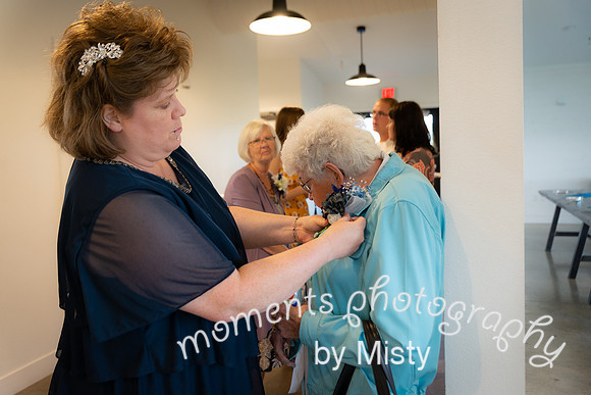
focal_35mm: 32
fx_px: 525
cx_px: 296
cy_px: 198
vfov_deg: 41.1
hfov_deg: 58.7
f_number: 3.2
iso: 640
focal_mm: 32
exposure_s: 1/125
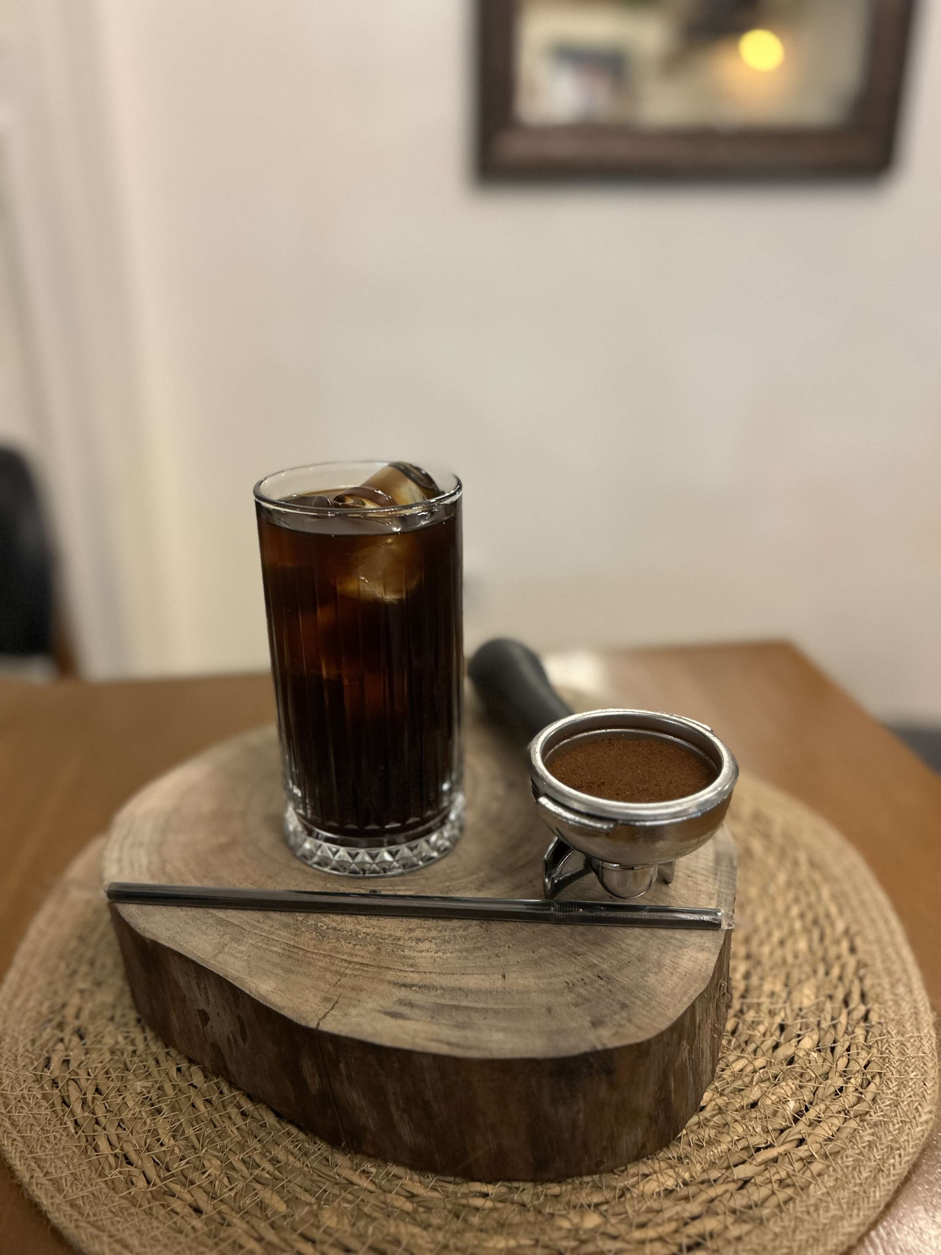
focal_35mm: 26
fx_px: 942
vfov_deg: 67.3
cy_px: 628
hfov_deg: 53.1
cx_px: 470
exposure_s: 1/50
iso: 400
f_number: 1.5
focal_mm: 5.7
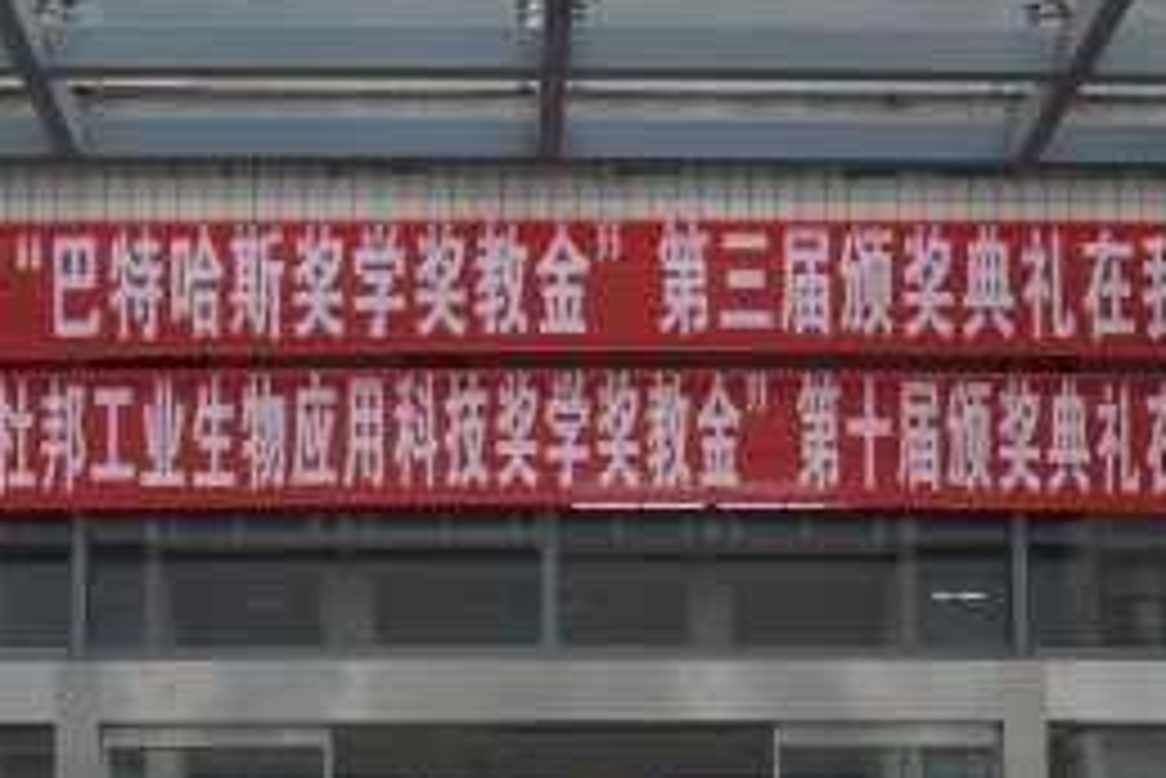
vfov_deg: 16.4
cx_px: 545
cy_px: 890
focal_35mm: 80
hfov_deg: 25.3
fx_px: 2601
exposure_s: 1/30
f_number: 3.8
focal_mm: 21
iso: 220
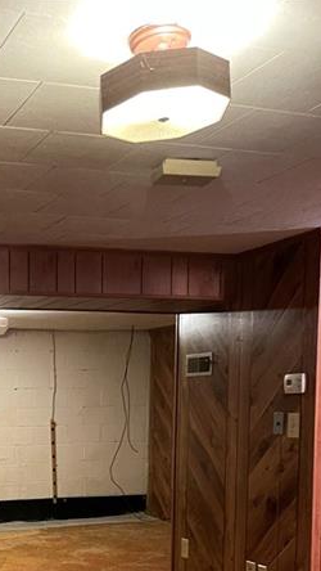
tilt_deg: -6.2
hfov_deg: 23.5
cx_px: 6
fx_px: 741
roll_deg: +0.7
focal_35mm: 49
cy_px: 489
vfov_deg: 39.7
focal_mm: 5.1
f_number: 1.6
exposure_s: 1/30
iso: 500
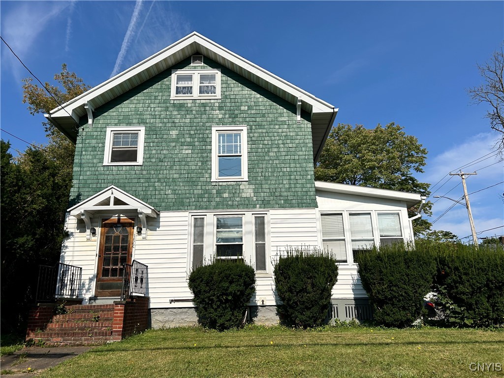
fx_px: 379
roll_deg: +1.6
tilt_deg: +16.1
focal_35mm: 26
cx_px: 252
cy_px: 189
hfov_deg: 67.3
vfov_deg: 53.1
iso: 50
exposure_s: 1/8000
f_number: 1.5
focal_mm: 5.7
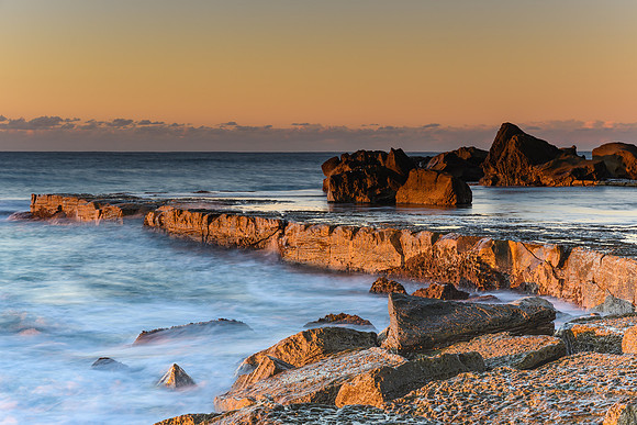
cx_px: 318
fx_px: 1380
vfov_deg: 17.5
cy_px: 212
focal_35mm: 78
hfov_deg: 26.0
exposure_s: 2
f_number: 9
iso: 64
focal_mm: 52
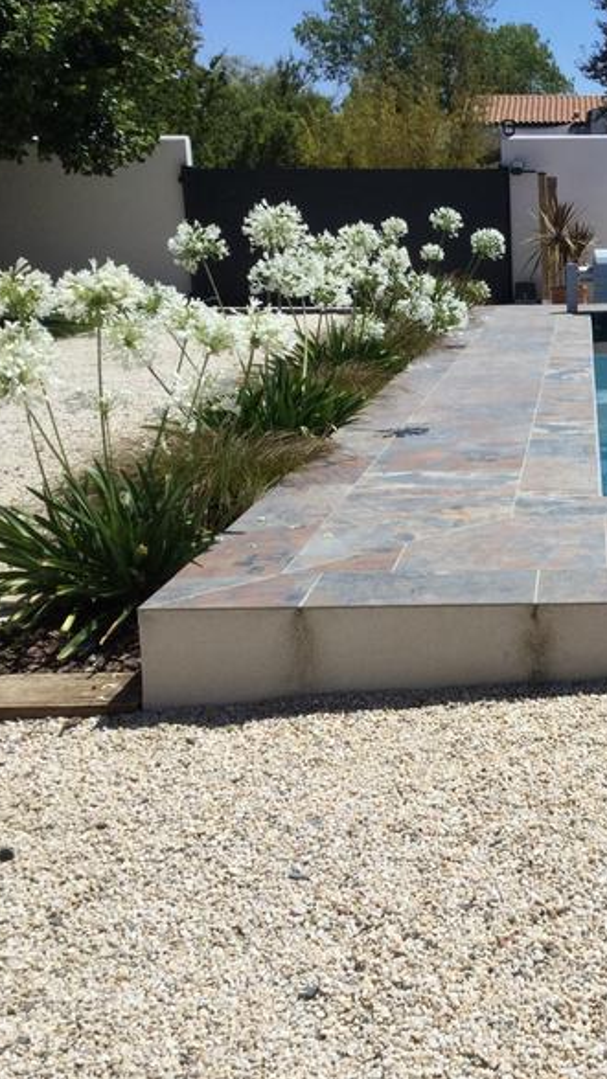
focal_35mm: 46
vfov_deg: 44.6
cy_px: 548
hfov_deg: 24.7
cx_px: 618
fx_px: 1317
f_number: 2.4
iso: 25
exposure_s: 1/2146
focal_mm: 3.3
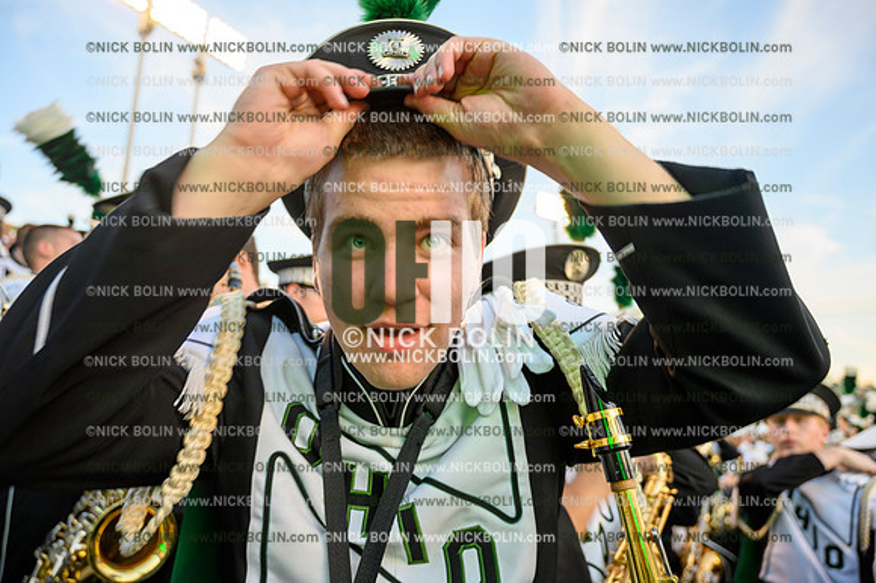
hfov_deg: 69.4
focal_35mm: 26
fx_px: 632
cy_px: 292
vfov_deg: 49.5
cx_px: 438
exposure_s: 1/50
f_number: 4
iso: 100
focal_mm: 26
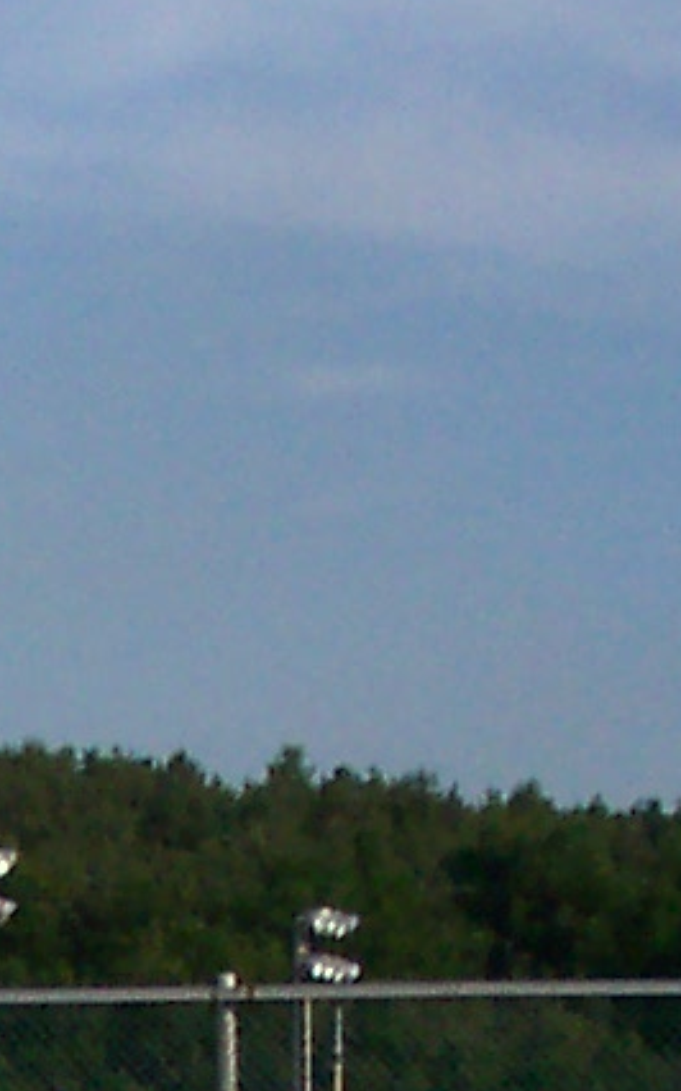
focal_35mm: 205
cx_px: -466
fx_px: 6092
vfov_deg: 9.9
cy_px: 1649
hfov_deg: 6.3
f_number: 9.5
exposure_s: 1/250
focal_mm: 7.5
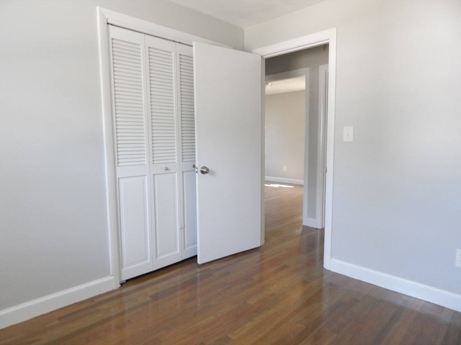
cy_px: 172
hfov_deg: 73.9
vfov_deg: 58.9
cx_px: 230
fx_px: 306
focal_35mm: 23
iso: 400
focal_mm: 4
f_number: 3
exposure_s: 1/15
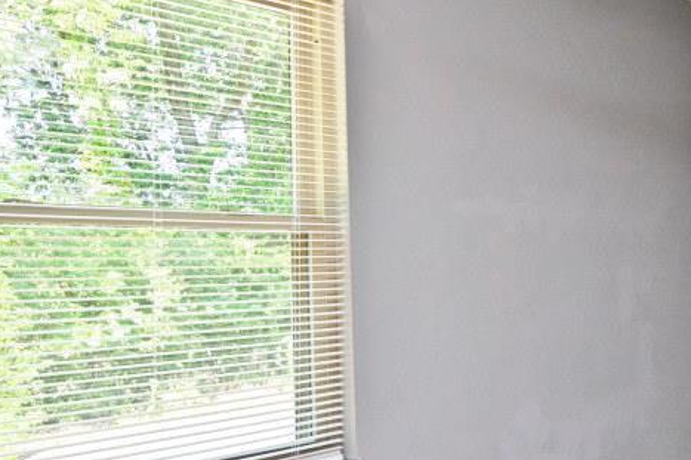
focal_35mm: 45
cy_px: 262
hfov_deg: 34.4
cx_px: 842
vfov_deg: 29.8
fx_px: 863
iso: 200
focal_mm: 14
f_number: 5
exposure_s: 1/80
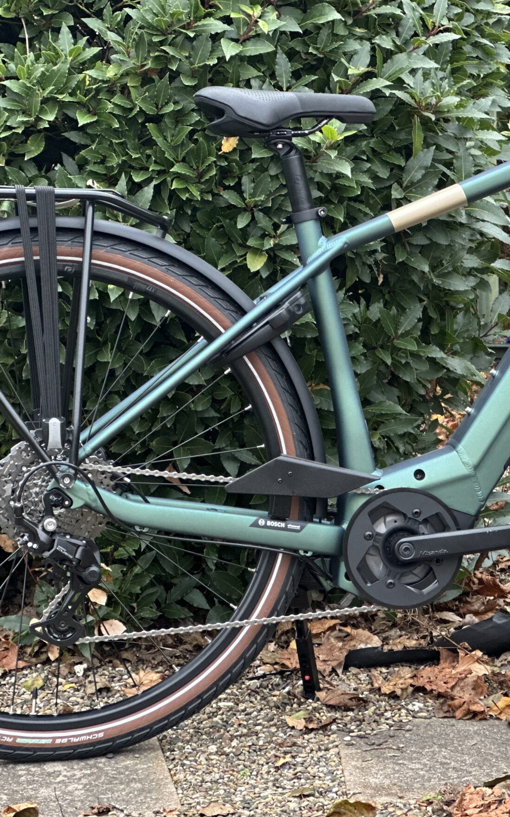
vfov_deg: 17.5
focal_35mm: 119
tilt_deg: -7.3
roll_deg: +1.1
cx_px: 438
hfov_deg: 11.0
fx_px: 2647
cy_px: 373
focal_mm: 9
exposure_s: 1/121
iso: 160
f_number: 2.8
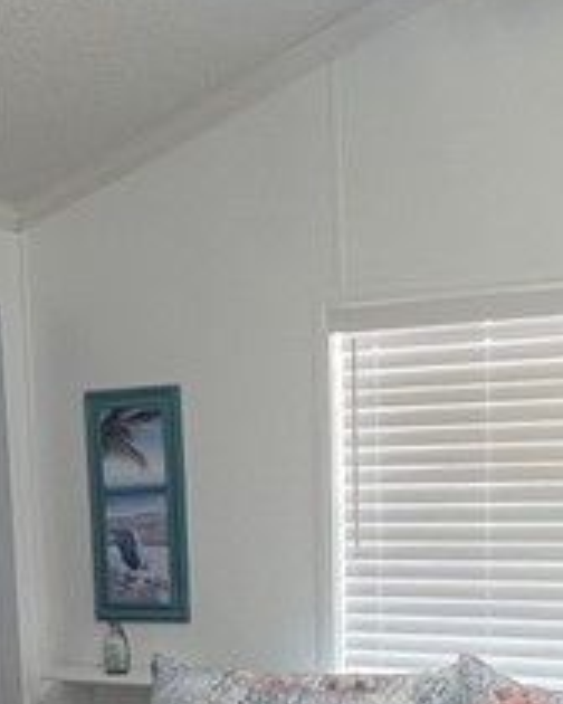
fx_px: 1291
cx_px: 255
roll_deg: +1.8
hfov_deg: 24.6
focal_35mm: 62
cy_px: 704
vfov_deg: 28.6
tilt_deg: -9.2
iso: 200
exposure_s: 1/120
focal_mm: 1.57
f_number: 1.8
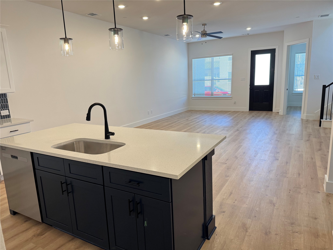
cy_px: 125
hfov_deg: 71.6
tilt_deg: -11.9
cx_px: 166
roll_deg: +2.1
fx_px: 231
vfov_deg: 56.8
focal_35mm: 24
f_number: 1.78
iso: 200
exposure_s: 1/120
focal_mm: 6.76
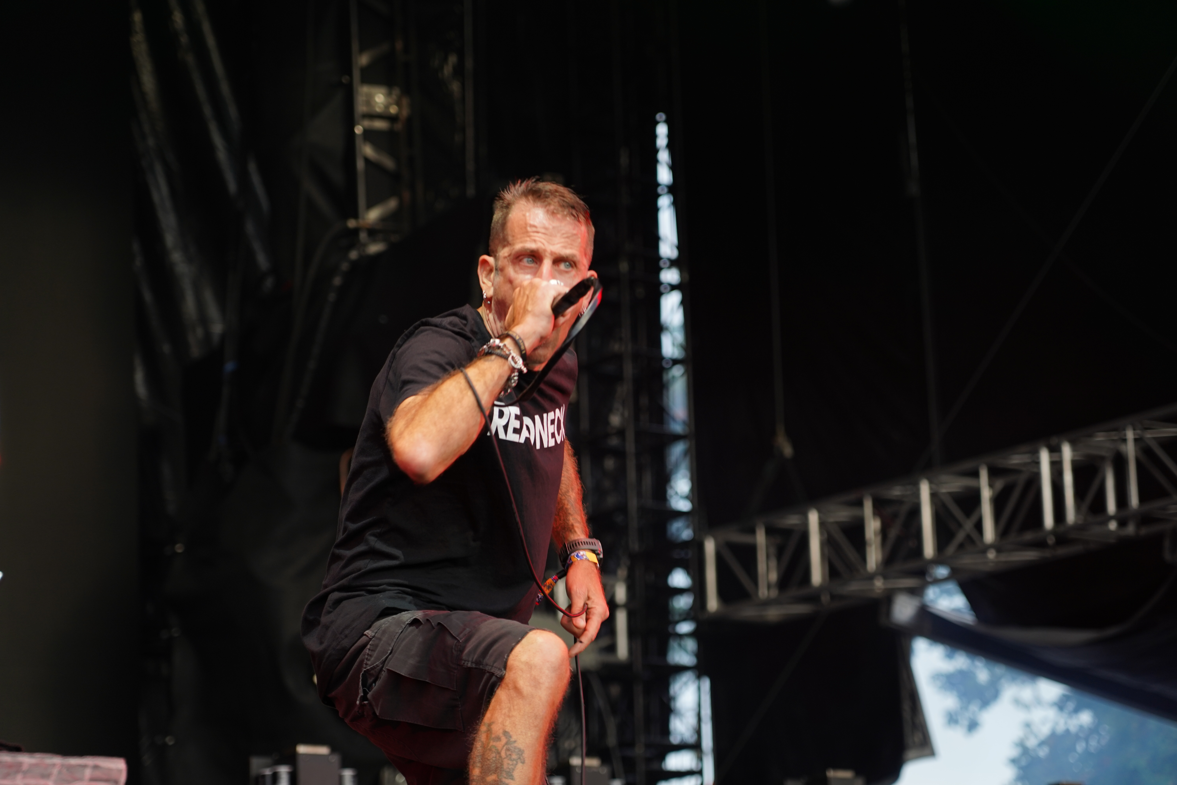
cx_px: 588
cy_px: 392
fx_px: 3433
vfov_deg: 13.0
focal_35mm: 105
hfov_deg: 19.5
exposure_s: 1/125
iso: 400
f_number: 4
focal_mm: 105
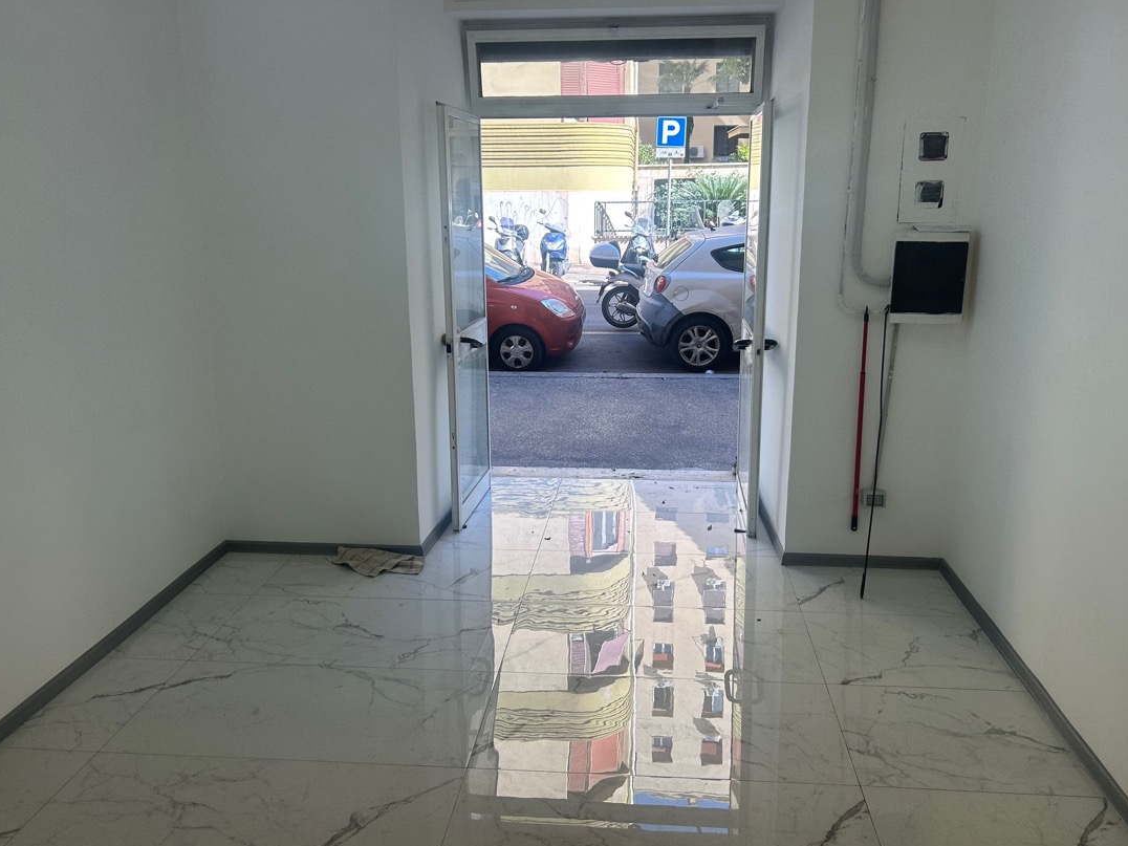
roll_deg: +0.1
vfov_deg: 48.2
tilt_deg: -13.1
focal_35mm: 29
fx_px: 945
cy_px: 403
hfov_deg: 61.7
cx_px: 569
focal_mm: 5.7
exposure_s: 1/497
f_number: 1.5
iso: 50
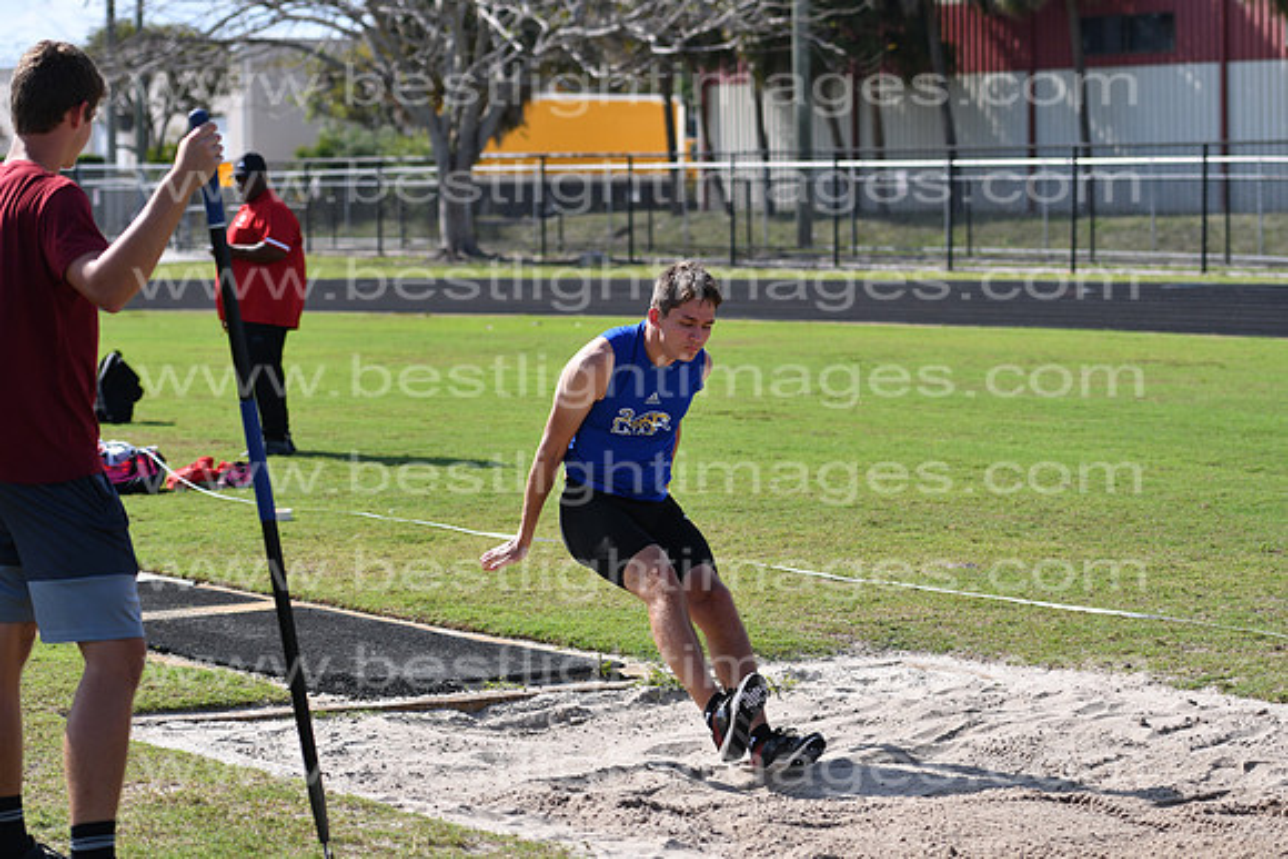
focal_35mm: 105
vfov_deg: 13.0
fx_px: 3757
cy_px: 430
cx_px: 644
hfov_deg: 19.5
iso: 200
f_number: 4
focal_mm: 70
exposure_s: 1/3200
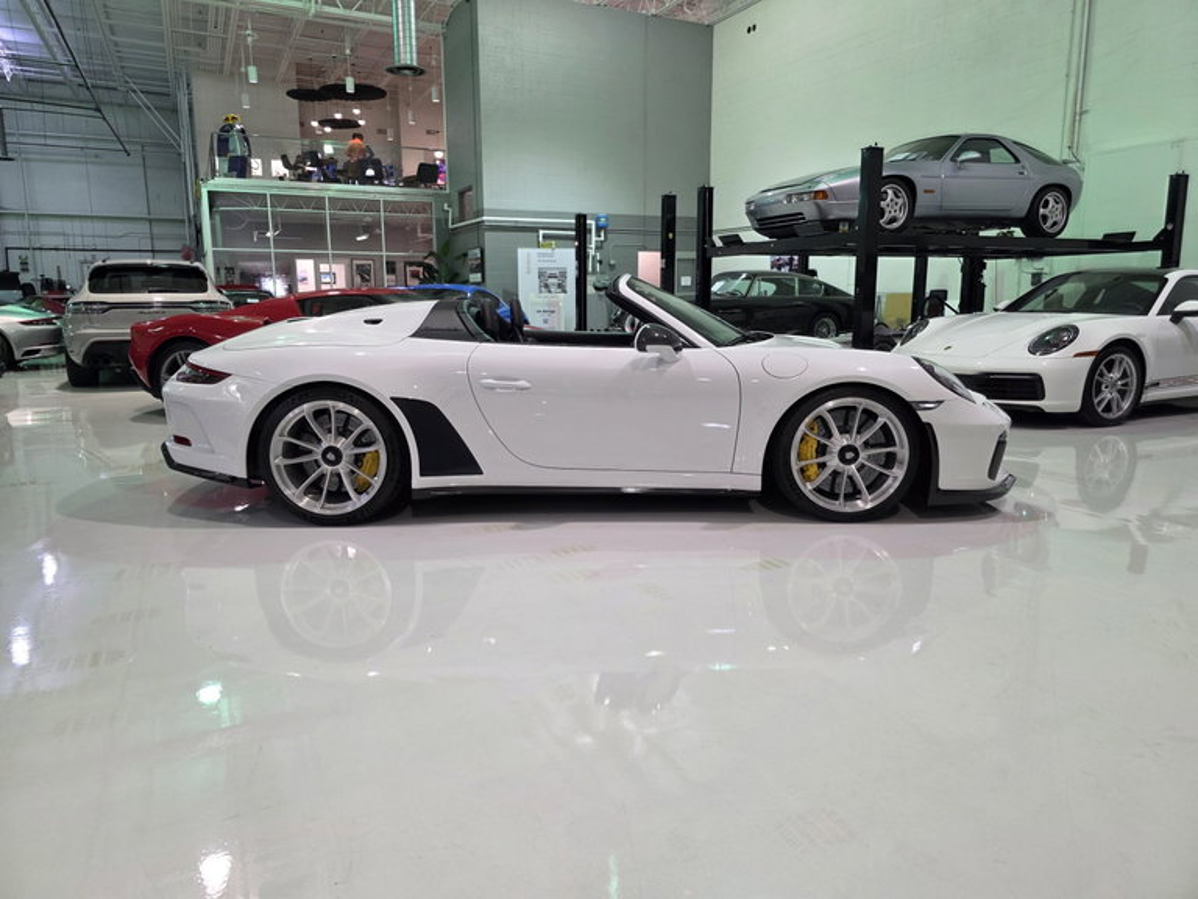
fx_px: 796
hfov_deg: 73.9
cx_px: 599
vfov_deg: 58.9
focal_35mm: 23
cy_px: 450
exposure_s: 1/60
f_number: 1.7
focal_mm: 6.3
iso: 200
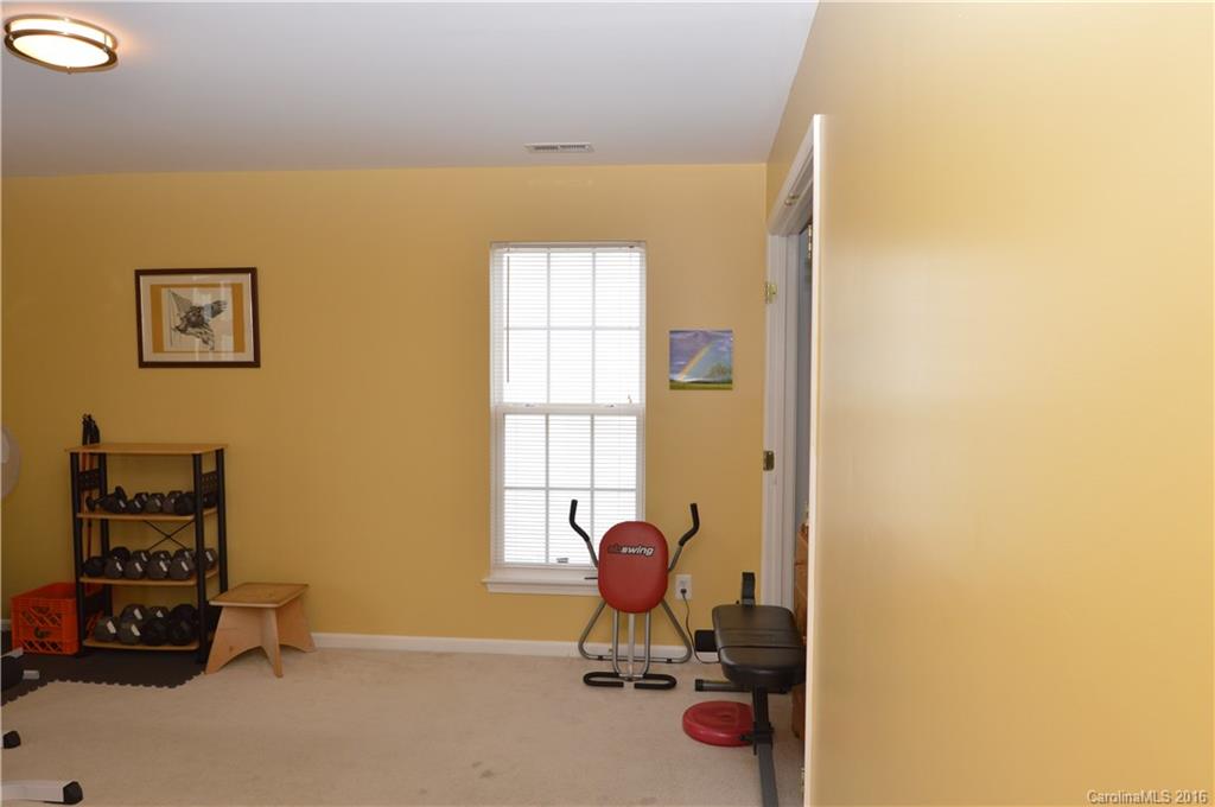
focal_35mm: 24
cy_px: 404
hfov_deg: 73.8
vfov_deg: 53.0
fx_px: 809
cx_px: 608
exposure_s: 1/125
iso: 400
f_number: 5.6
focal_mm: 16
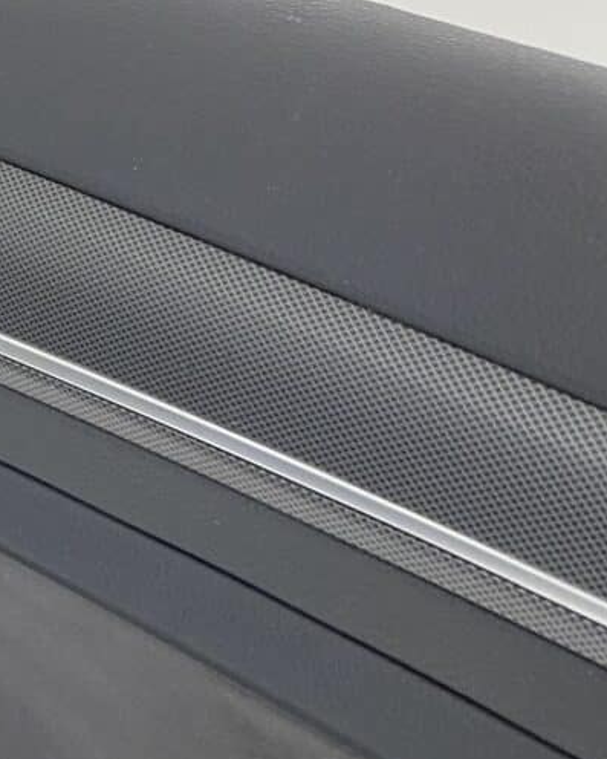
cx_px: -153
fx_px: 1684
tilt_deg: -37.0
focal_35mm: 75
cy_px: 631
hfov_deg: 19.1
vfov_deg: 24.9
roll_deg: +1.8
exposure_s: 1/50
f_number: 1.8
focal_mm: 4.25
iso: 64
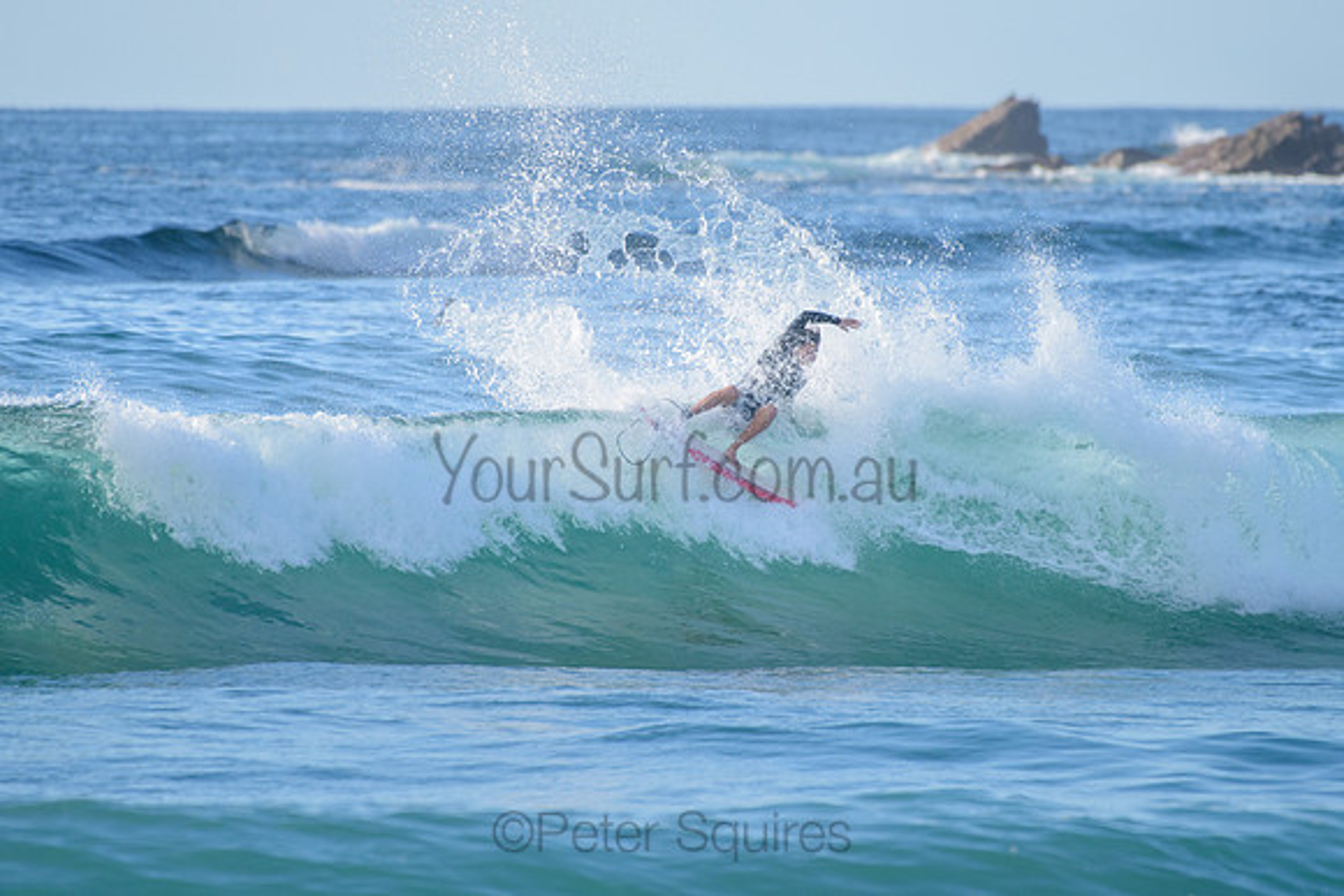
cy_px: 400
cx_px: 689
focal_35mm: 613
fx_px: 22903
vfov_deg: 2.2
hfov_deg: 3.4
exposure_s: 1/2000
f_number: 5.6
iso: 640
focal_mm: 500
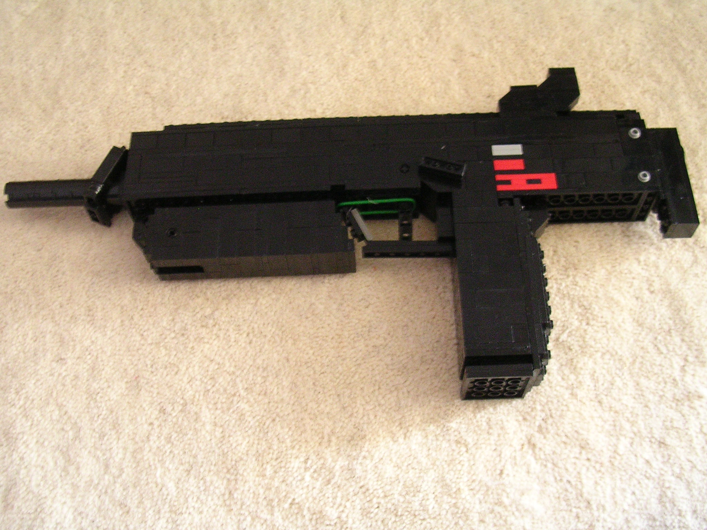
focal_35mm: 41
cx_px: 354
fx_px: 837
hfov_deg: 45.8
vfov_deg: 35.1
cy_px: 265
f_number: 2.9
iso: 400
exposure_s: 1/3.5
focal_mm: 6.2
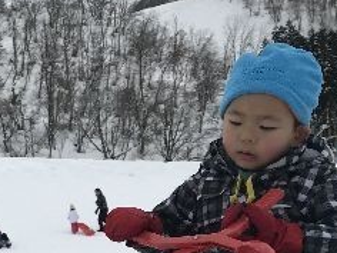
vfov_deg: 19.1
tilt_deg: +7.3
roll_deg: +2.0
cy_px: 219
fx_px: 740
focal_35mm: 76
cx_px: -54
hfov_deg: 23.7
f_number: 1.8
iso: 20
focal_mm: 3.99
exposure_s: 1/3690
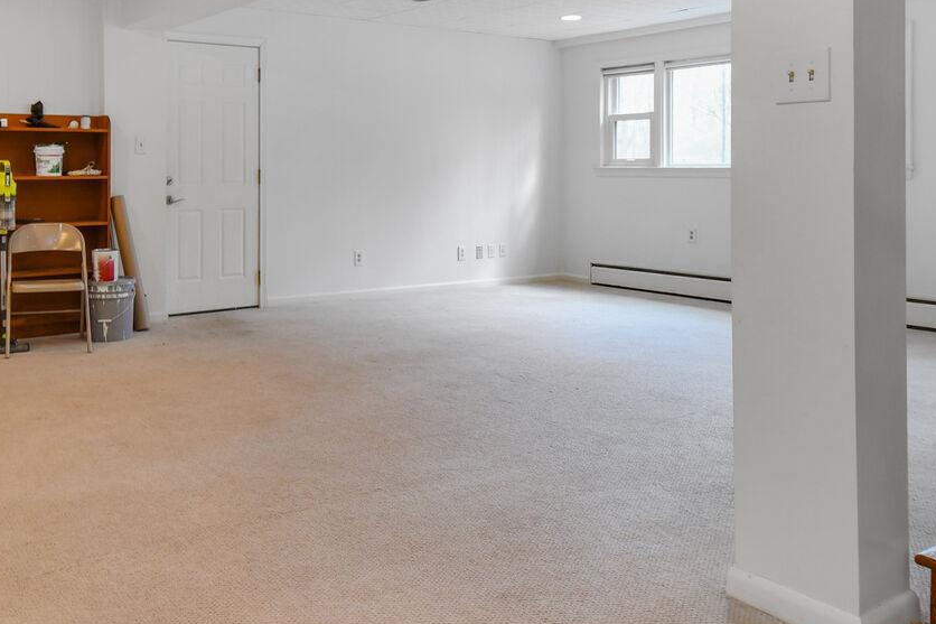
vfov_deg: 41.9
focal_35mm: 31
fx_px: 806
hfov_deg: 59.2
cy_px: 222
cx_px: 331
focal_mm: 10
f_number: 8
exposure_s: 1/8
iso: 200
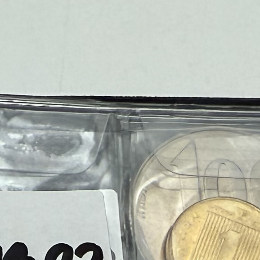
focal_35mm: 148
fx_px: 1258
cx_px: -180
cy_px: 671
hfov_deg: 11.1
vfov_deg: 10.0
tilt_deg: -78.0
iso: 40
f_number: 2.2
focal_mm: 2.22
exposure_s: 1/270
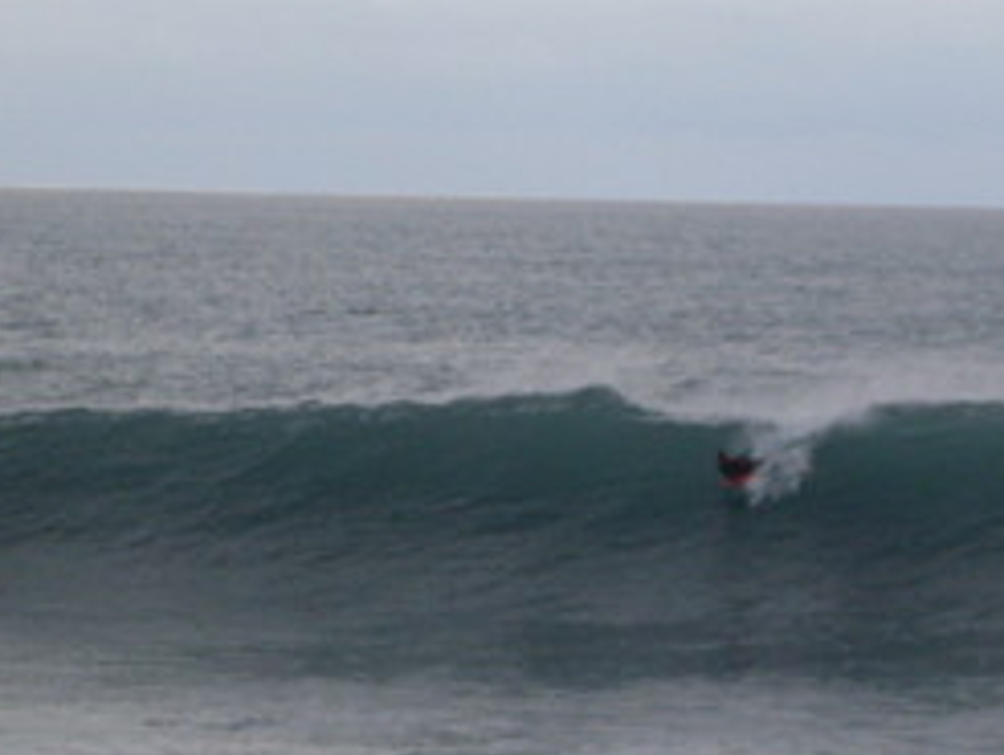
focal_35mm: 254
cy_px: 702
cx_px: 794
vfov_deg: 5.9
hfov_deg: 7.8
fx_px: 7374
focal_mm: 18.9
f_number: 5.2
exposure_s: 1/750
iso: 80
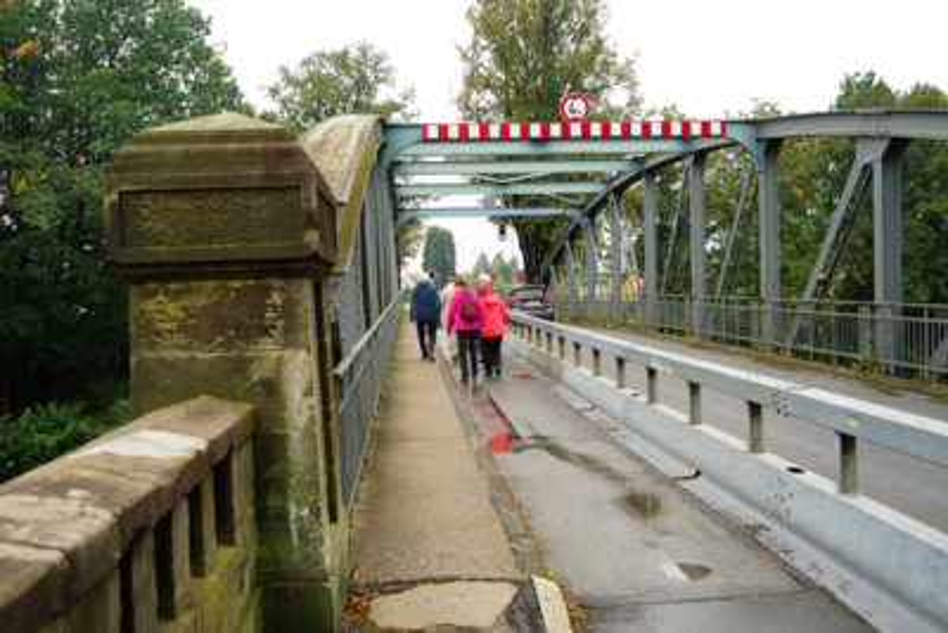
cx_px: 474
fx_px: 869
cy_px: 316
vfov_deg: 40.0
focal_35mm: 33
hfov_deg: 57.2
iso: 125
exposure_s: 1/60
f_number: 4.5
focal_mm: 33
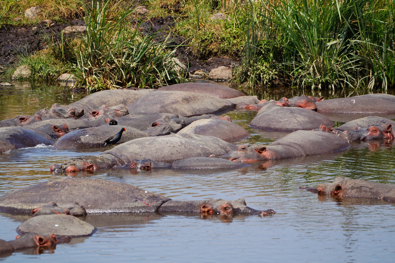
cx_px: 198
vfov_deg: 4.7
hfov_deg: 7.1
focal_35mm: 291
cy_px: 132
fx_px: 3192
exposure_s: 1/320
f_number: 6.3
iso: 100
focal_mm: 194
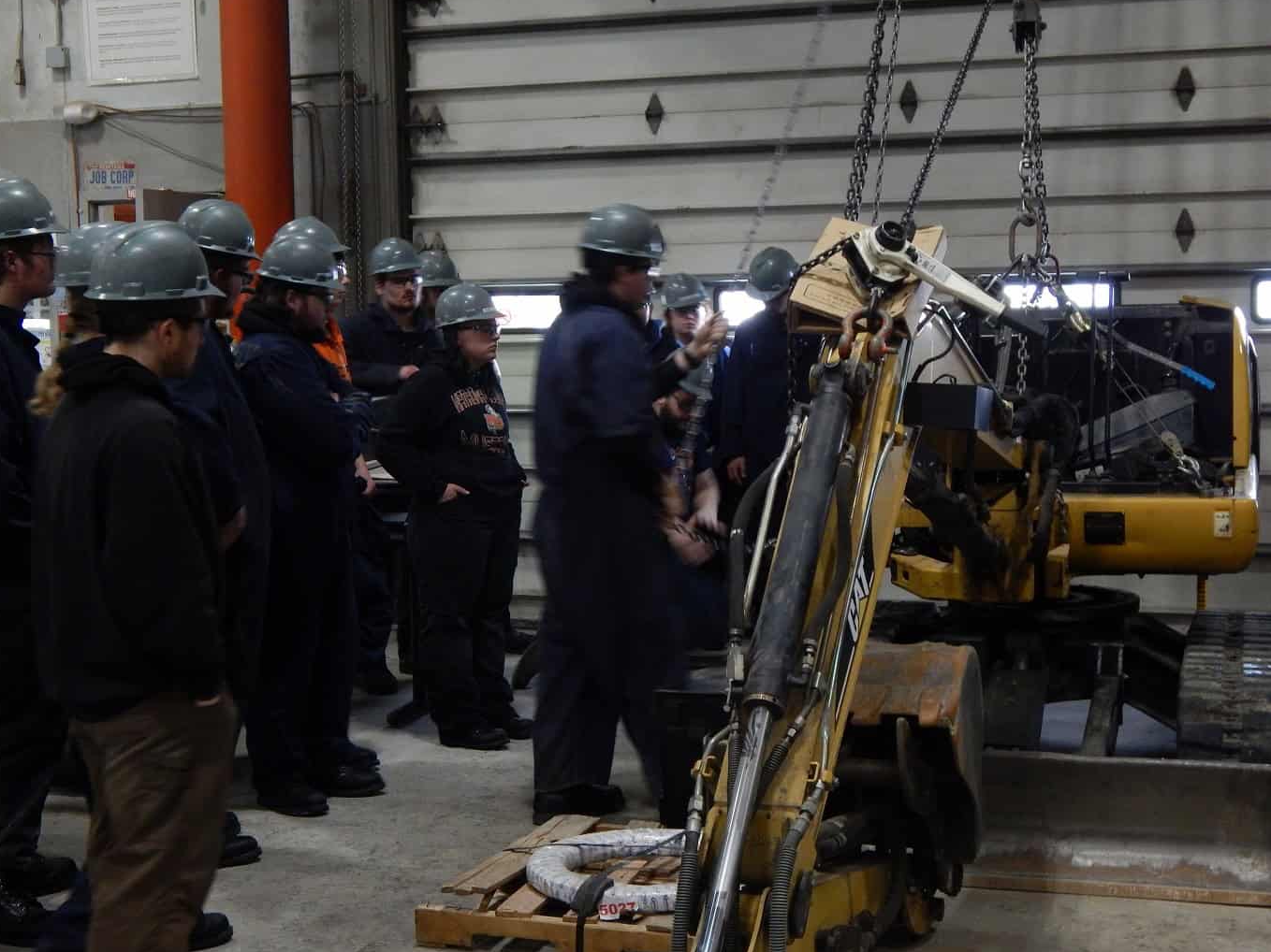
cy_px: 474
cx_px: 626
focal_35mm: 55
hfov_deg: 34.9
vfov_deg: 26.6
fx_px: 2019
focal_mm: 9.7
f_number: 3.8
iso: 450
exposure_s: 1/15
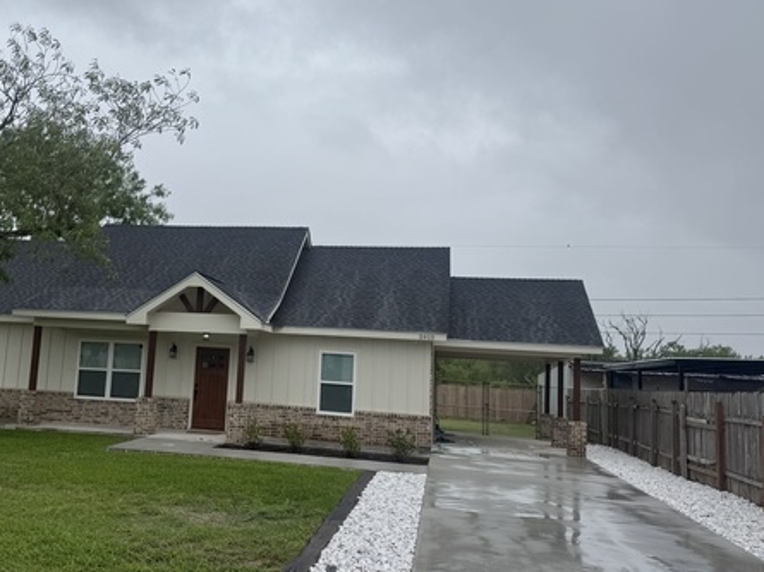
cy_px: 261
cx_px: 258
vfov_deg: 39.6
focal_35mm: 36
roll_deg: -3.0
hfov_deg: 50.5
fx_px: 794
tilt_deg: +5.9
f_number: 1.78
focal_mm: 6.76
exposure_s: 1/5348
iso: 80
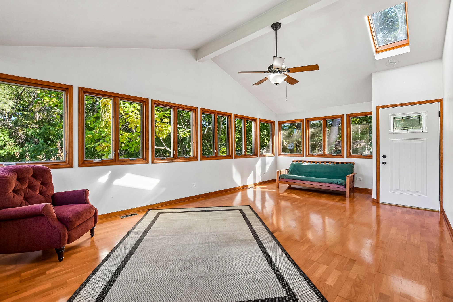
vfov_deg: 77.3
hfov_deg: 100.4
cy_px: 151
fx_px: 189
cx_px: 226
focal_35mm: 15
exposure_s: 1/60
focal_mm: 10
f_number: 8
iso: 500
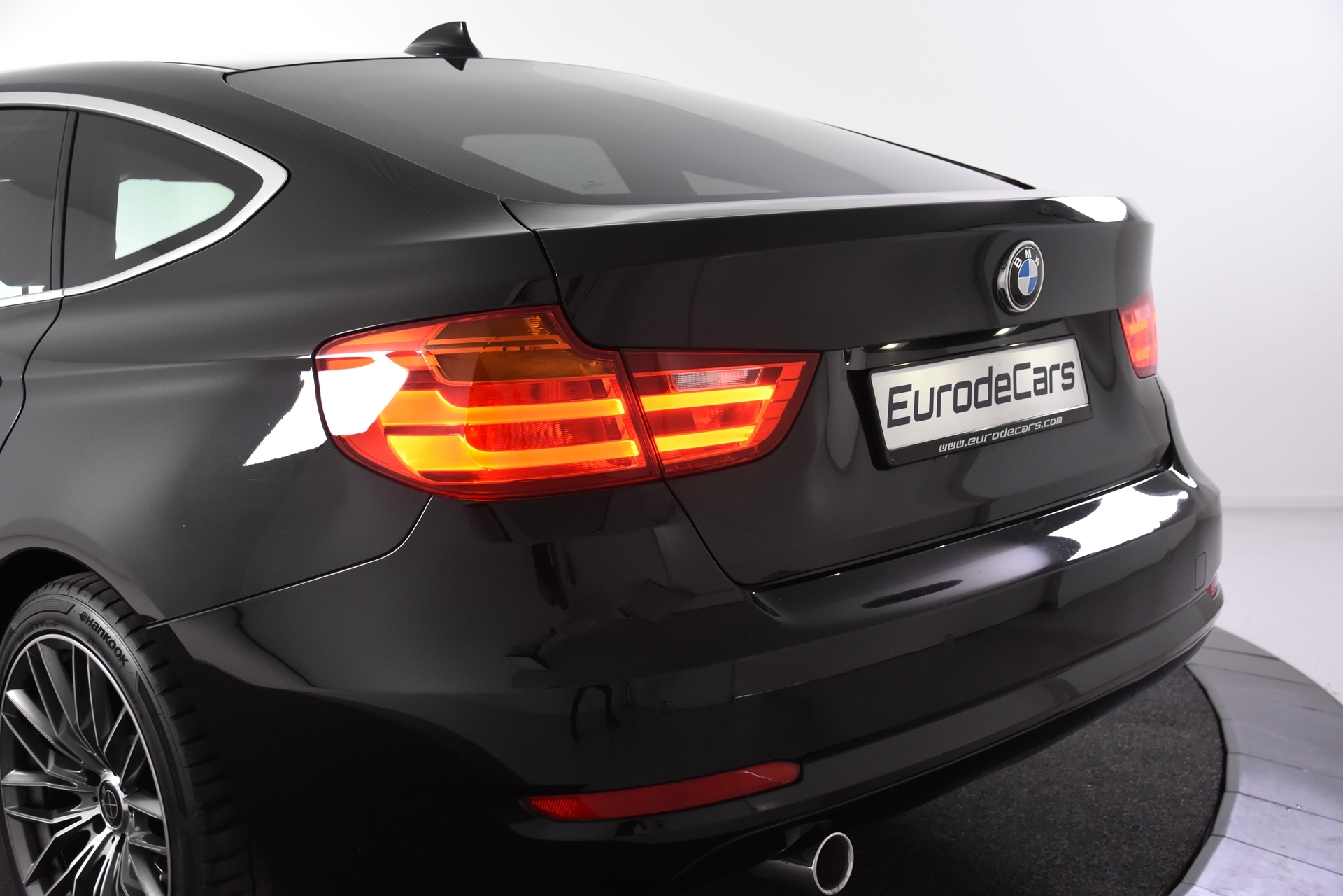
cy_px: 448
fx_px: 1567
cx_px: 672
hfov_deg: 46.4
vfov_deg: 31.9
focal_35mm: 42
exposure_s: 1/80
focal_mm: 28
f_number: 4.5
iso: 1600
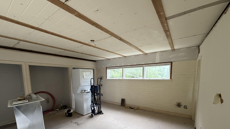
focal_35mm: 16
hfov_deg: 99.3
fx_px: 98
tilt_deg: -7.1
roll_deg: +0.9
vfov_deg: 65.2
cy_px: 87
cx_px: 110
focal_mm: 2.22
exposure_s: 1/75
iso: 320
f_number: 2.2
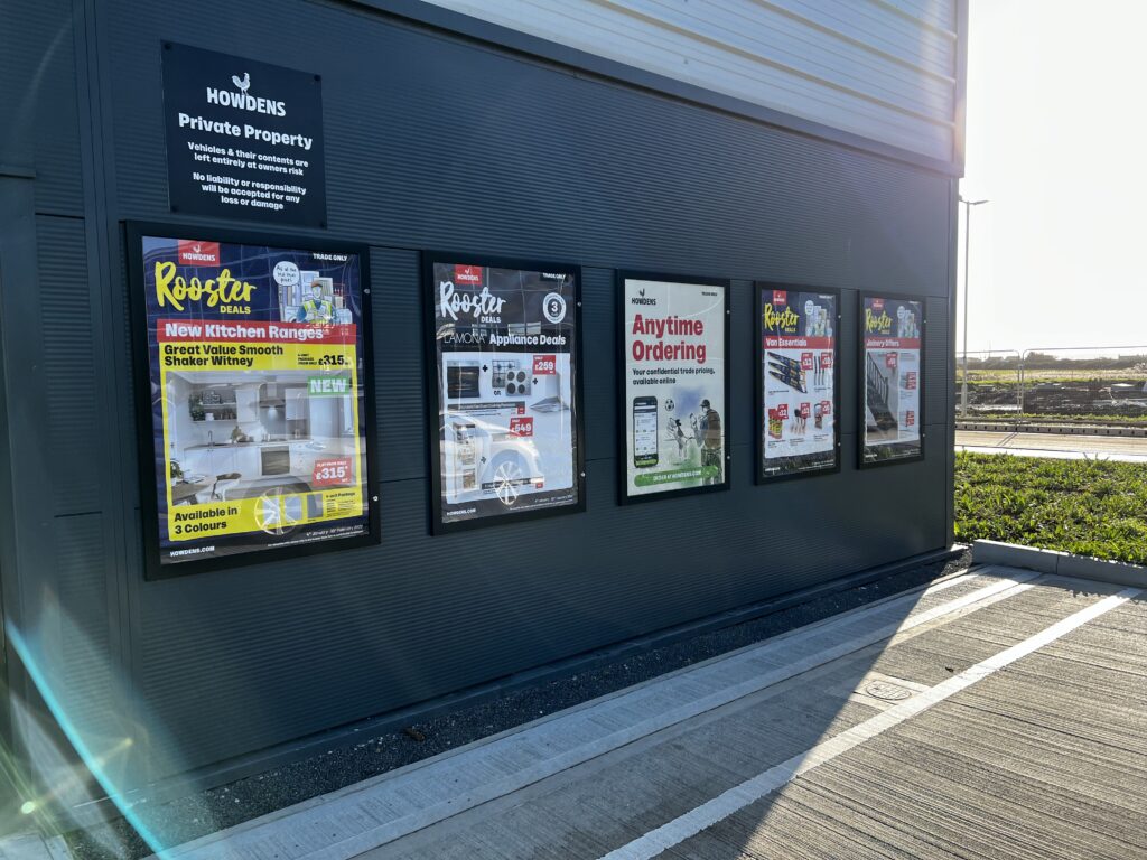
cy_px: 430
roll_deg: +2.3
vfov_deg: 53.1
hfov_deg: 67.3
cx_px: 574
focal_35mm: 26
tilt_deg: -5.0
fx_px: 862
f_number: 1.5
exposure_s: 1/1311
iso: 50
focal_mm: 5.7
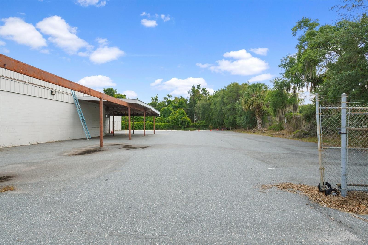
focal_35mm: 18
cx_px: 184
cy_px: 122
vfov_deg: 67.4
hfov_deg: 90.0
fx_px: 184
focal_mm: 12
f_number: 7.1
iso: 250
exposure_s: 1/250
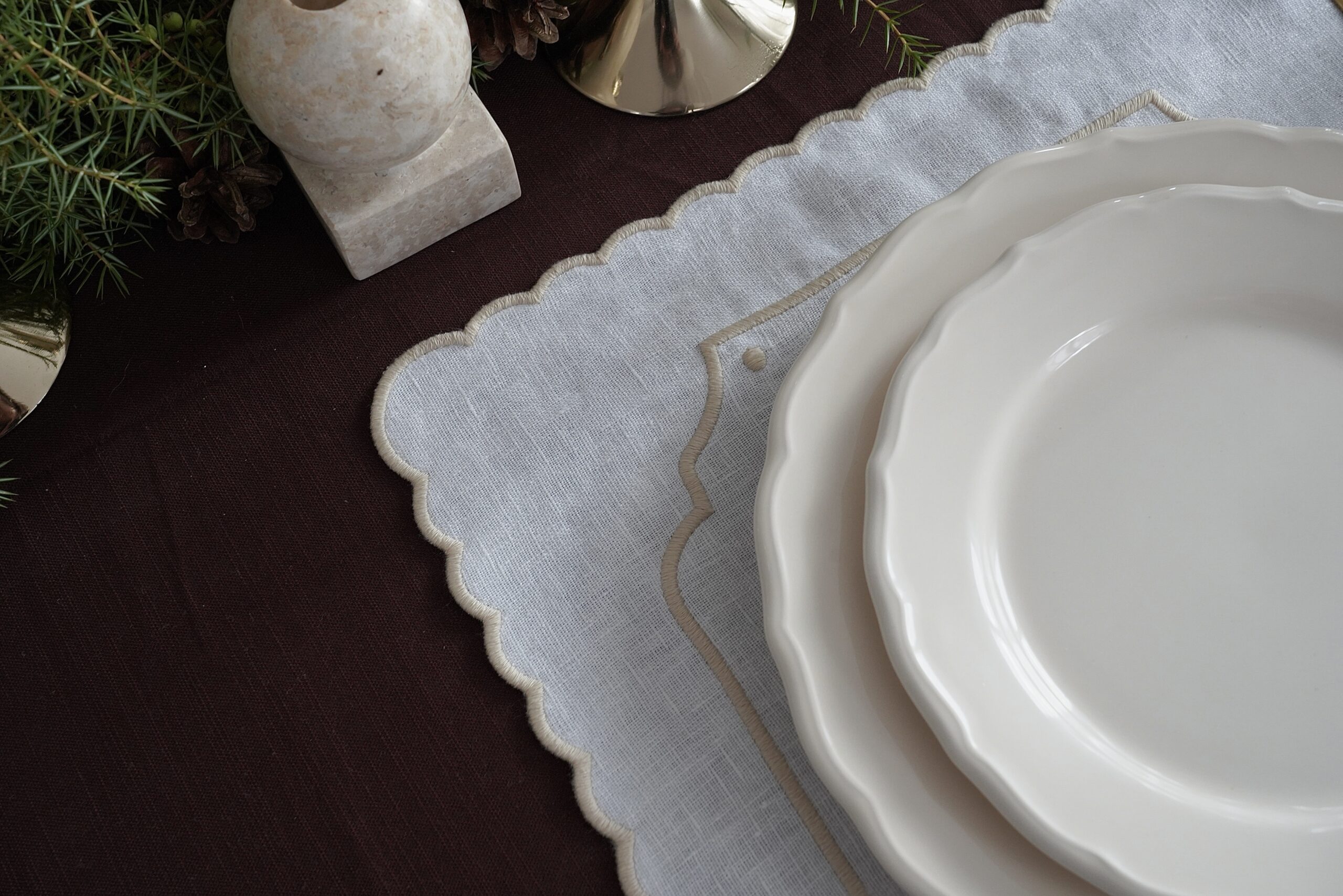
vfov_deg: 31.9
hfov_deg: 46.4
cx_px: 672
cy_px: 448
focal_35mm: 42
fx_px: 1567
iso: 1250
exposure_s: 1/60
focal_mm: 42
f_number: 9
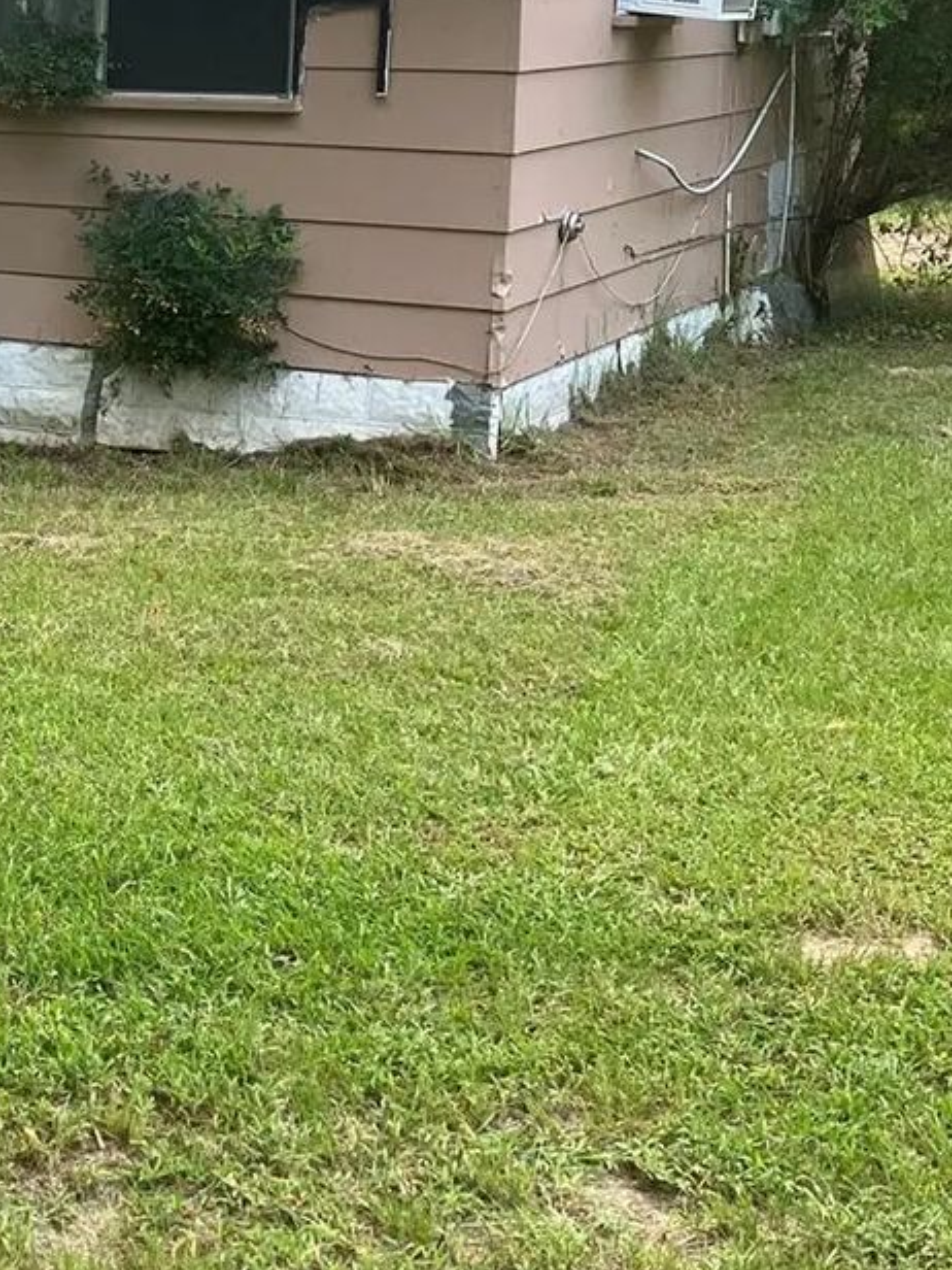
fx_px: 2273
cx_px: -91
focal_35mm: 62
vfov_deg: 30.6
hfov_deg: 22.4
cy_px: 306
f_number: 1.8
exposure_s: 1/121
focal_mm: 3.99
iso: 64
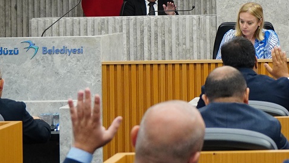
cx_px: 343
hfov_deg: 14.7
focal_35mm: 141
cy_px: -14
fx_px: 1081
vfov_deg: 8.5
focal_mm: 31
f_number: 2.8
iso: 1600
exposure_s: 1/250
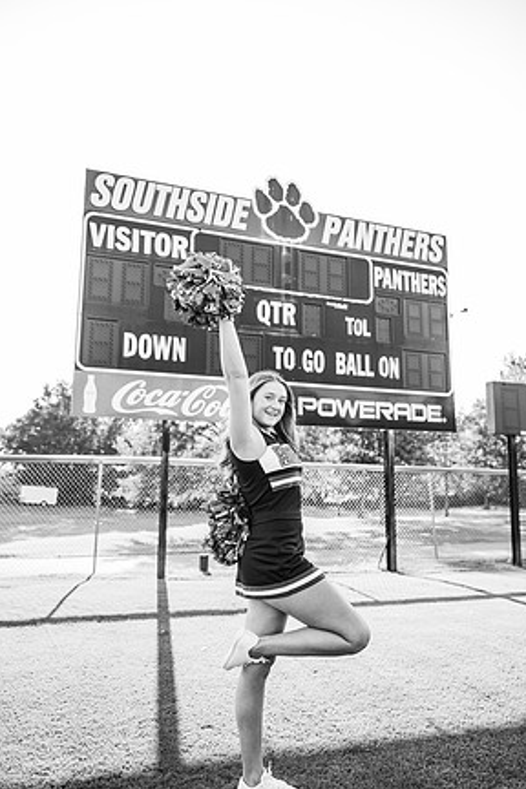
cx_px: 270
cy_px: 398
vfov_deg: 71.5
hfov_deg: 51.3
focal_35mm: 25
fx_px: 548
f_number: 2.8
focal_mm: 24
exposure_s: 1/500
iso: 200
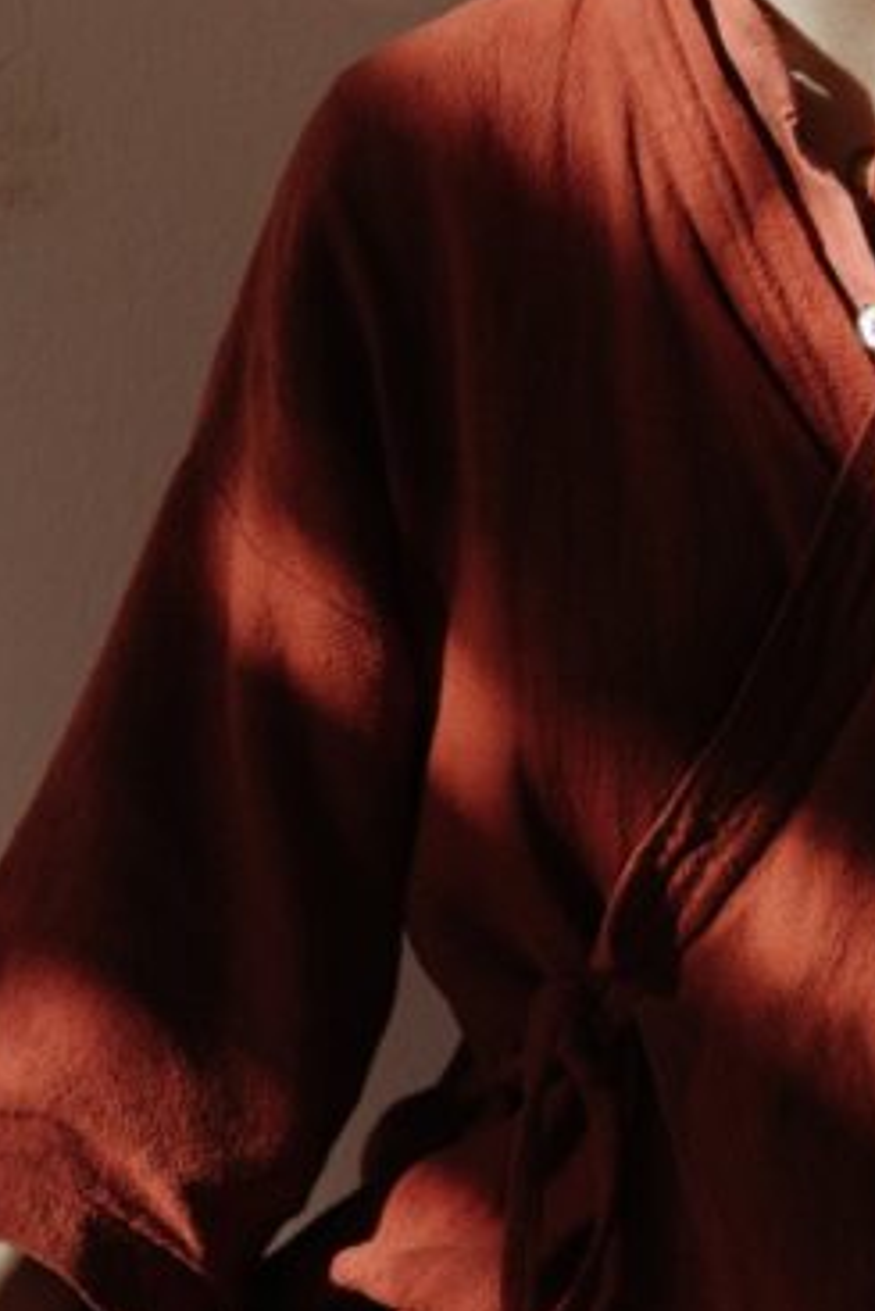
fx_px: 7940
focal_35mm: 218
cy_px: -325
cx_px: 777
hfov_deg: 6.3
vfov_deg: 9.3
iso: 100
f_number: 5
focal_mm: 50
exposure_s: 1/250
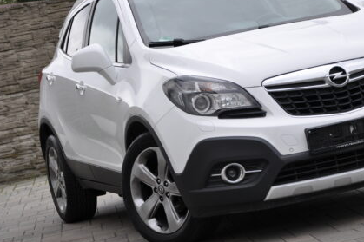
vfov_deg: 10.3
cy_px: 98
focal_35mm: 133
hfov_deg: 15.4
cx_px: 236
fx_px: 1344
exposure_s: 1/125
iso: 250
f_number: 5.6
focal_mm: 62
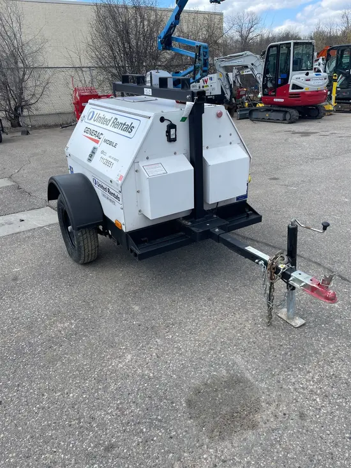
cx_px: 176
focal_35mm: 26
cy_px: 234
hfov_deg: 53.1
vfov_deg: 67.3
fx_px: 351
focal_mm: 4.2
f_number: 1.6
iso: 50
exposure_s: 1/2618
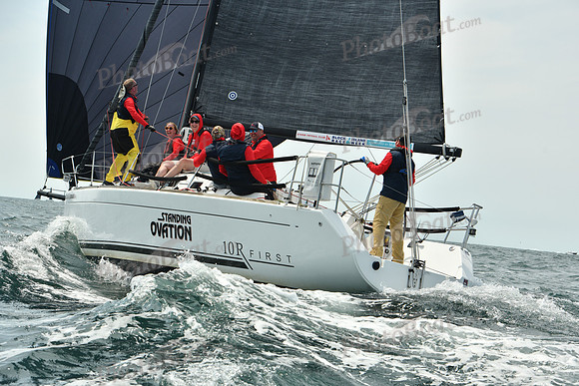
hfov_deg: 28.8
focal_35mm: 70
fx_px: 1126
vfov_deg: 19.5
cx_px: 290
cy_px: 193
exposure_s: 1/1250
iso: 320
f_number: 8
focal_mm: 70
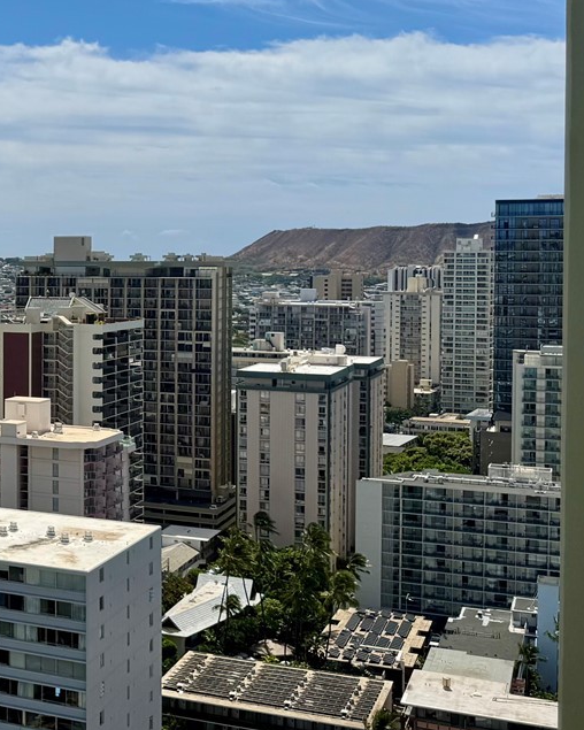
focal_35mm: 59
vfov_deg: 31.8
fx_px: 1275
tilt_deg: -1.0
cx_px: -190
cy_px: 283
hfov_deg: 22.8
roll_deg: -0.7
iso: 80
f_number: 1.78
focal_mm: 6.76
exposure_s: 1/7937
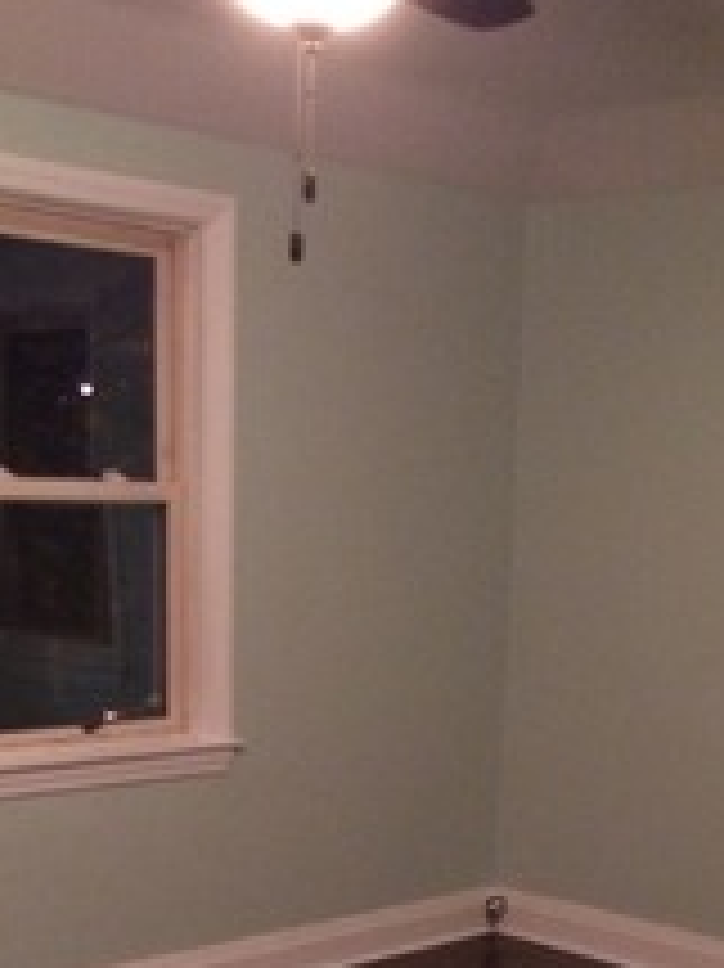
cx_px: 432
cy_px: 905
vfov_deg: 27.7
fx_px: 1870
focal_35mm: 67
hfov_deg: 21.9
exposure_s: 1/15
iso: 640
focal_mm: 4.12
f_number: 2.2
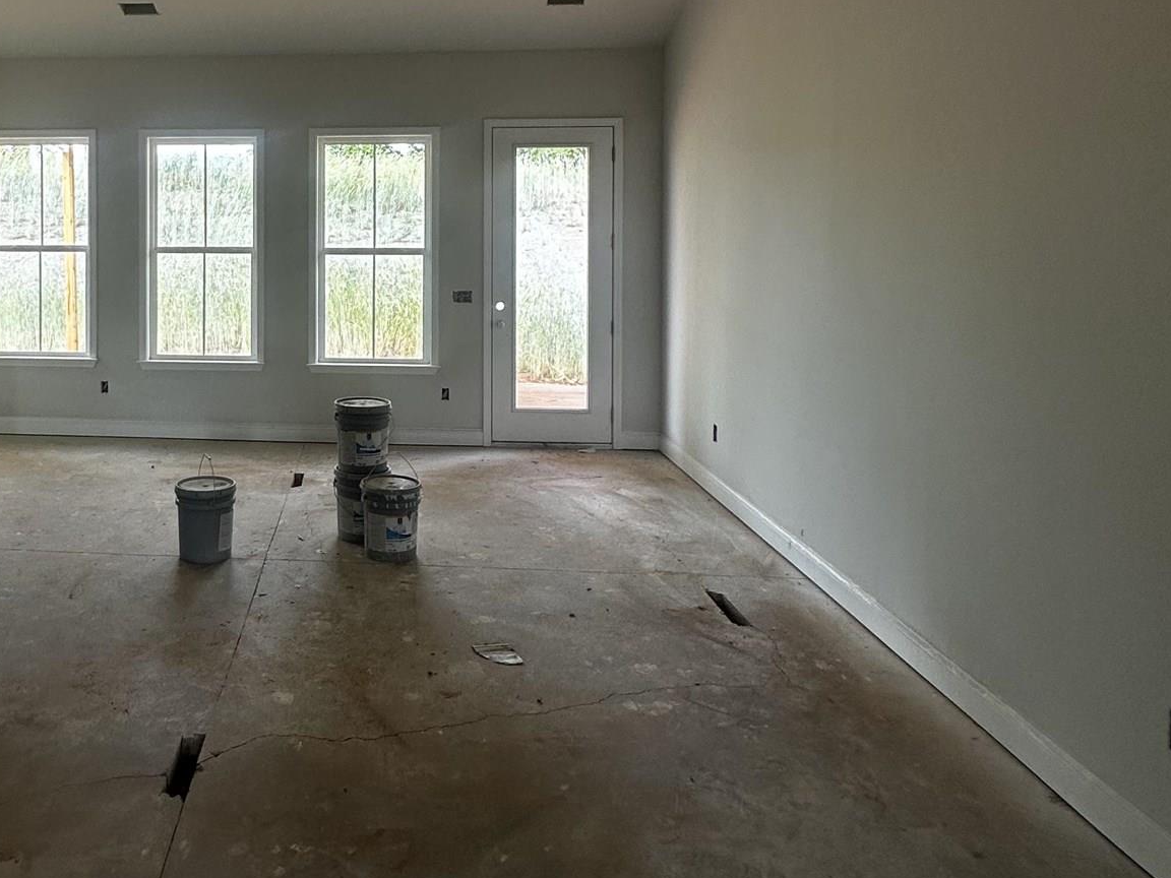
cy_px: 250
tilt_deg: +0.3
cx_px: 311
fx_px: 947
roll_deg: -1.0
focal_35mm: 28
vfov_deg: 48.3
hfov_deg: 60.4
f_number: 2.2
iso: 64
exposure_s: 1/99
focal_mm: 2.22
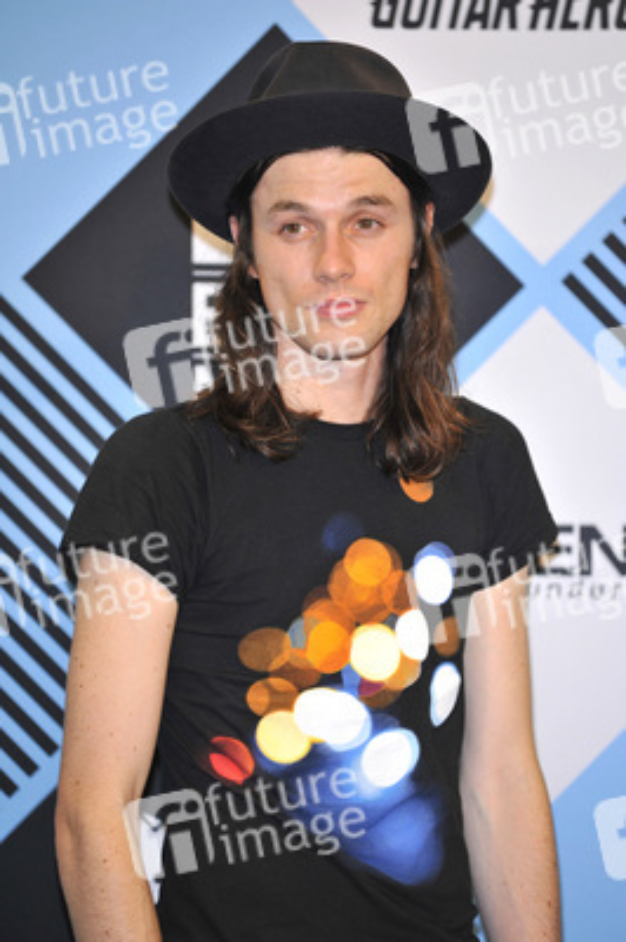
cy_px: 471
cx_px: 313
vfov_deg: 10.3
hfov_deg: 6.9
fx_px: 5225
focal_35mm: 200
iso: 800
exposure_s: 1/250
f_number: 4.5
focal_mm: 200
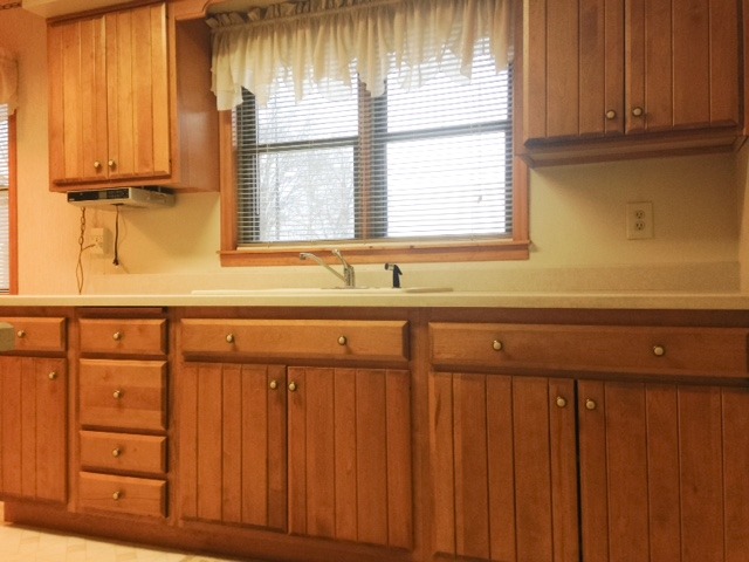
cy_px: 281
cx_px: 374
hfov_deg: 55.4
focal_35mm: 33
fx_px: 714
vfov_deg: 42.9
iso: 64
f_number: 2.4
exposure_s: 1/20
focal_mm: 4.12
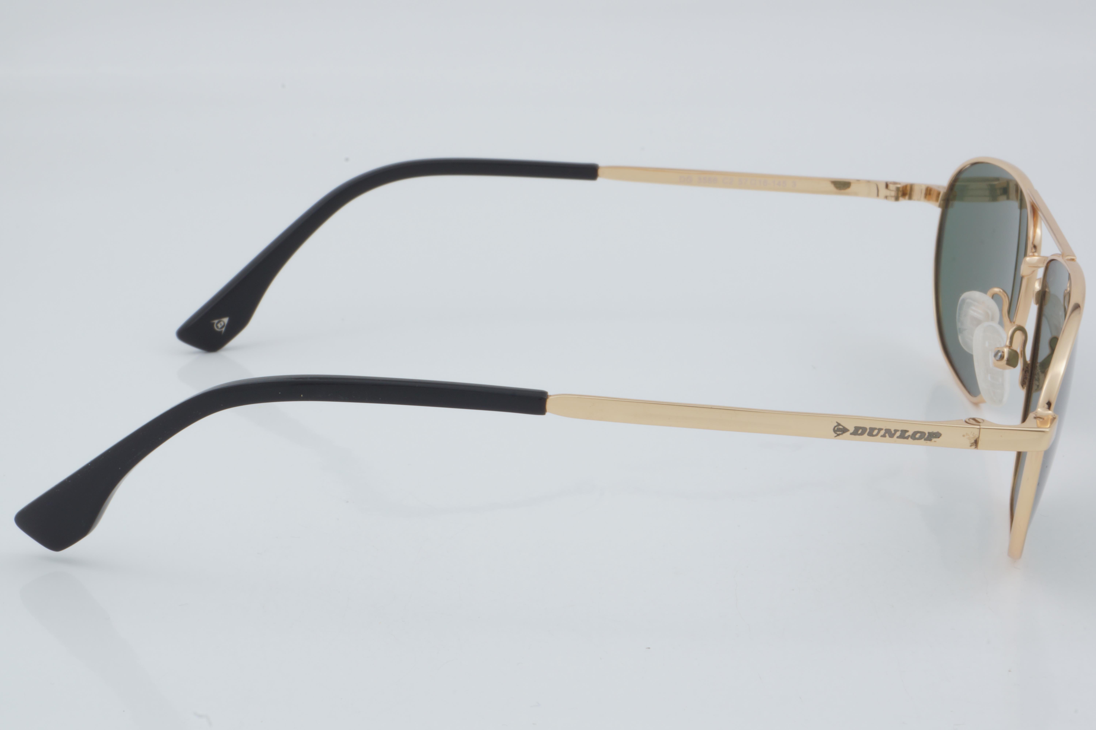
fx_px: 2283
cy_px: 365
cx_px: 548
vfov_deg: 18.2
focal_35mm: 75
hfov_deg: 27.0
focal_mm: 50
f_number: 32
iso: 100
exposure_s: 1/3
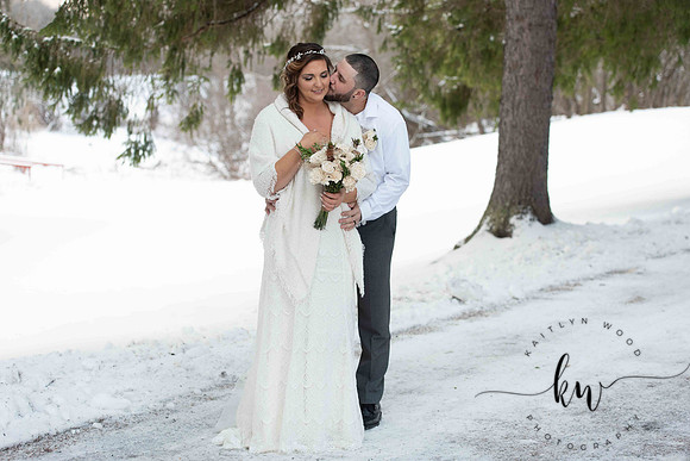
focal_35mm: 70
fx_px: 1343
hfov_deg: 28.8
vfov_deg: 19.5
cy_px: 230
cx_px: 345
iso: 400
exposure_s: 1/320
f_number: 3.2
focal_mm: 70
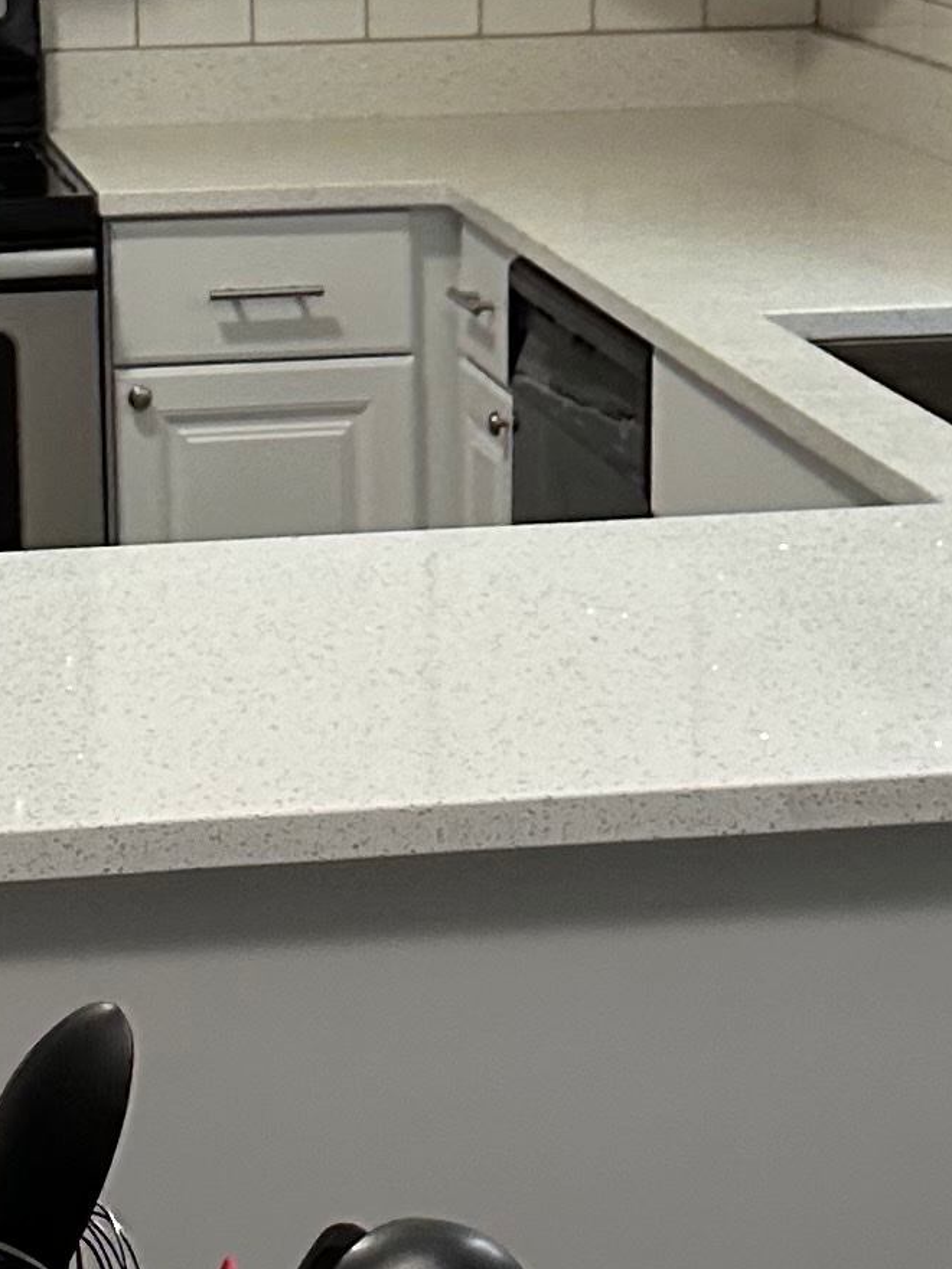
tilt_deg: -11.6
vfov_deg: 17.8
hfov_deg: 13.4
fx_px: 4034
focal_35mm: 110
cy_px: 453
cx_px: 273
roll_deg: +2.5
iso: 400
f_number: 1.78
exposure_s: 1/60
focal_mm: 6.86
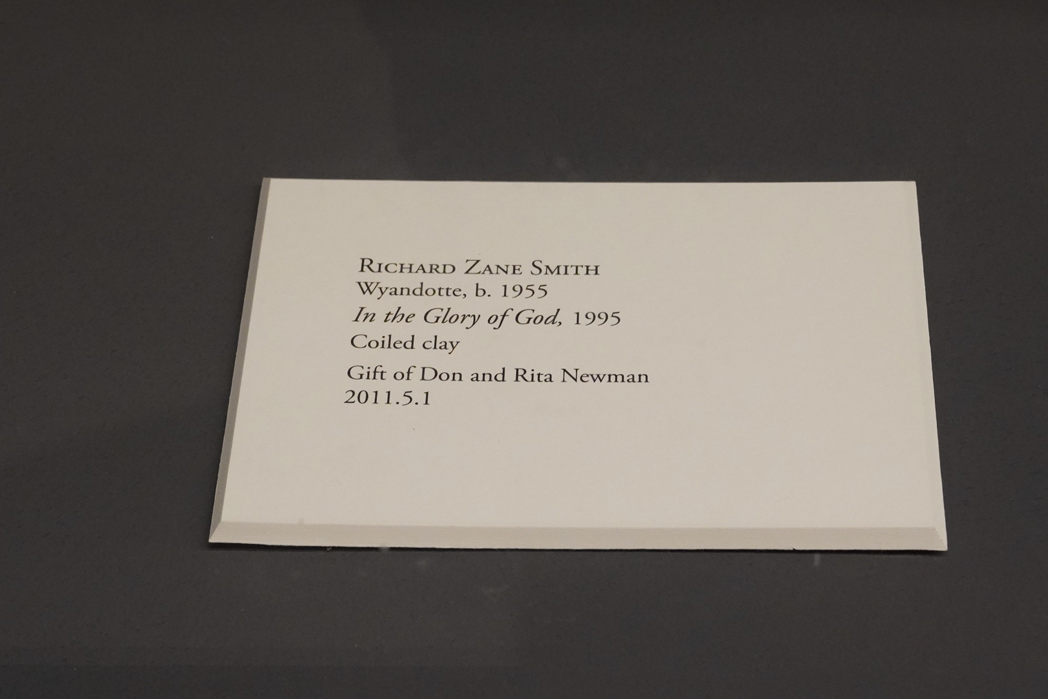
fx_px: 1456
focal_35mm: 50
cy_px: 350
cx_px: 524
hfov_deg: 39.6
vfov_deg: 27.0
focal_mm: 50
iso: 8000
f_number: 10
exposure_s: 1/100
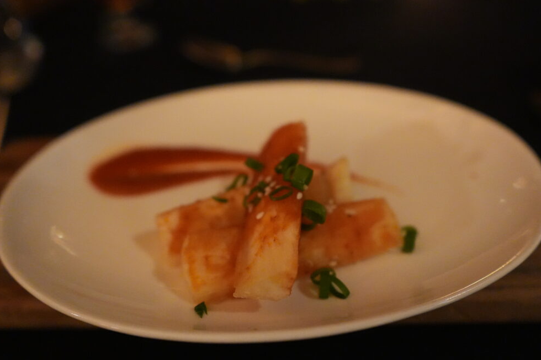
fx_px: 353
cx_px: 277
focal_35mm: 24
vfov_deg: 54.0
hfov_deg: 74.8
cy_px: 187
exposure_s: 1/60
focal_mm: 15
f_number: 2
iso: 6400
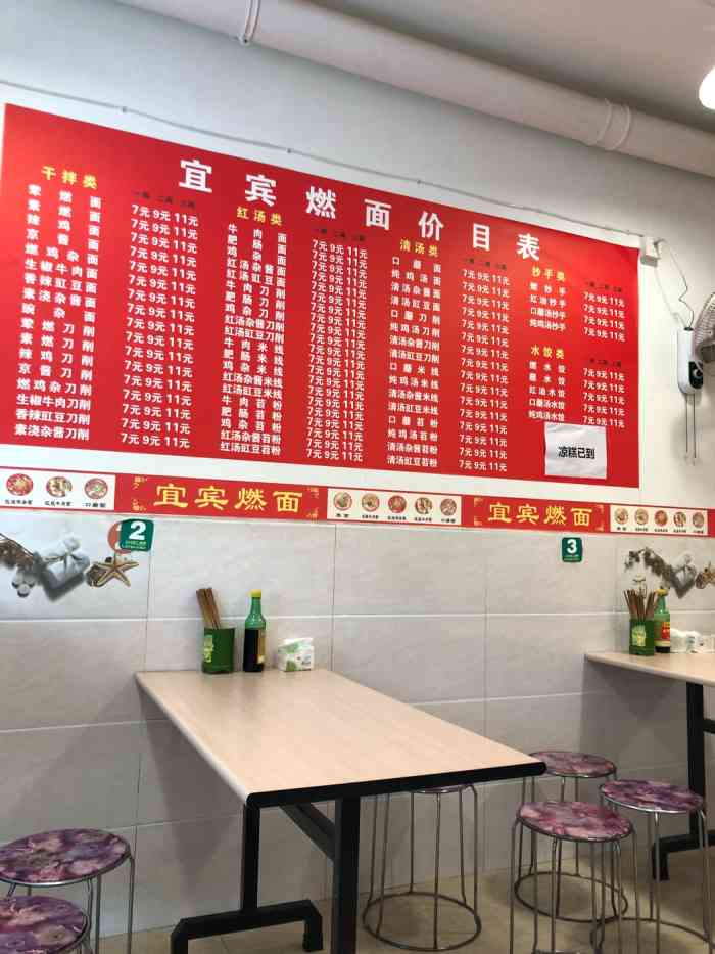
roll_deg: -2.4
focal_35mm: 29
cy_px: 477
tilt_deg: +4.5
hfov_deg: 48.2
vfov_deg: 61.7
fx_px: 798
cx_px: 358
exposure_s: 1/20
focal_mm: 3.99
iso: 40
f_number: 1.8
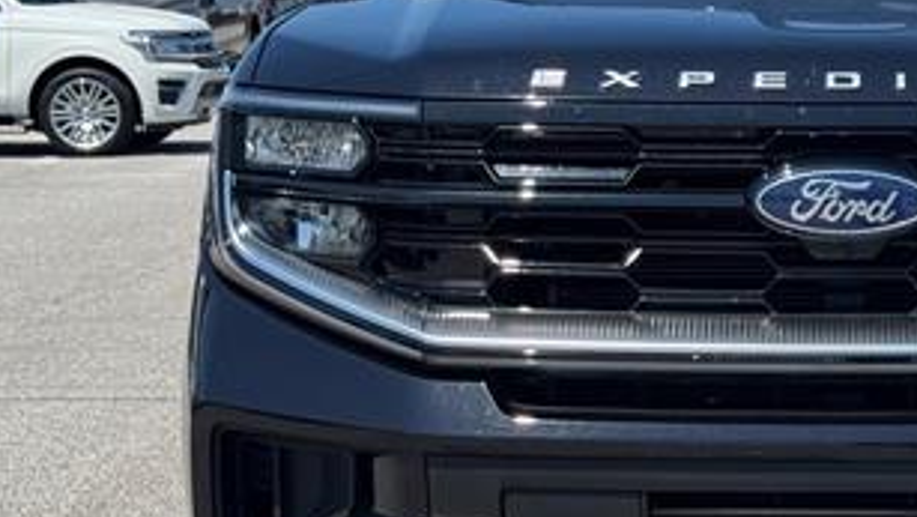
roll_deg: -1.0
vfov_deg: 11.1
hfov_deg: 19.2
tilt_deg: -7.1
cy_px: 266
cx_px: 881
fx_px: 2652
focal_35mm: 109
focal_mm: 6.76
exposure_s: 1/3096
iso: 64
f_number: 1.78
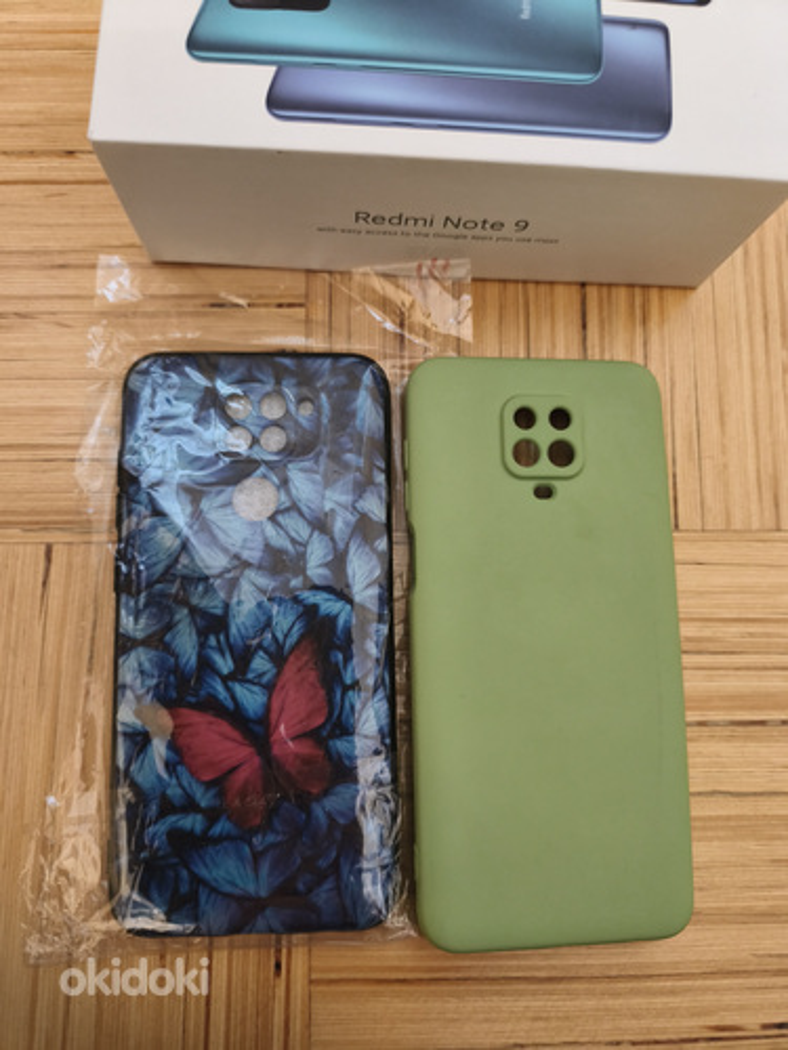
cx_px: 394
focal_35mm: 23
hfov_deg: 58.9
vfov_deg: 73.9
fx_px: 698
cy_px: 525
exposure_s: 1/25
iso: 1600
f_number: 1.65
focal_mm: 6.14
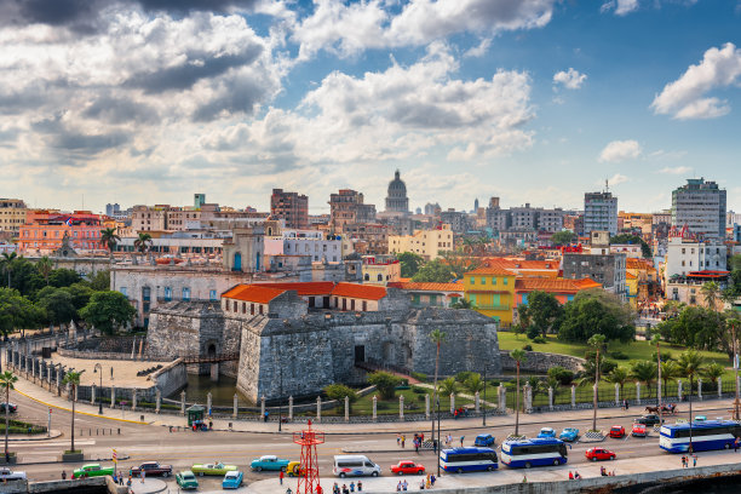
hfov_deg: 41.1
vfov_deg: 28.1
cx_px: 370
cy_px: 247
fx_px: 988
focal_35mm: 48
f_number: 8
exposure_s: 1/400
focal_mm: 48
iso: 100
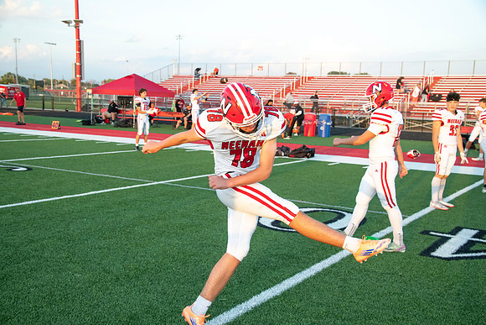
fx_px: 648
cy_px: 162
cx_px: 243
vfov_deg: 28.1
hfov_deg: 41.1
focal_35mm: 48
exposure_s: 1/1250
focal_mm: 48
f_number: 5.6
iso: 2000
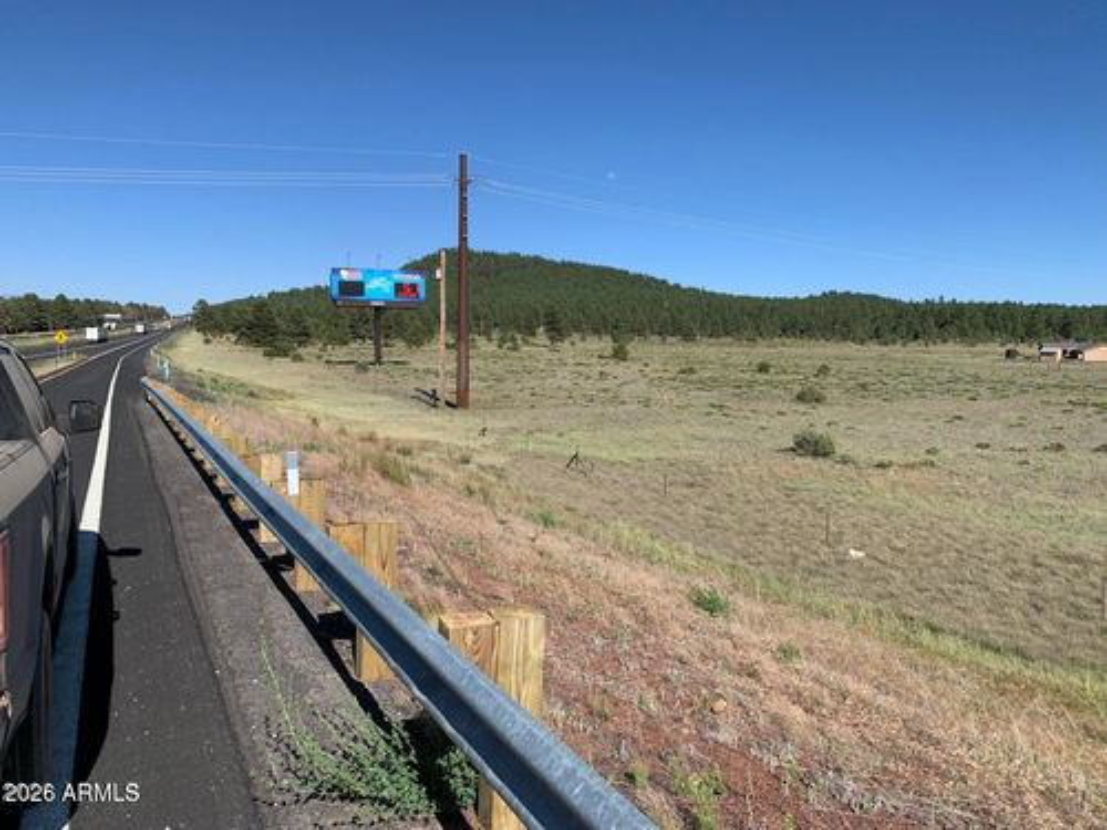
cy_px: 415
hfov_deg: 67.3
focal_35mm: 26
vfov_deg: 53.1
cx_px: 554
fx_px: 831
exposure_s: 1/2421
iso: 25
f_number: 1.8
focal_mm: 4.25
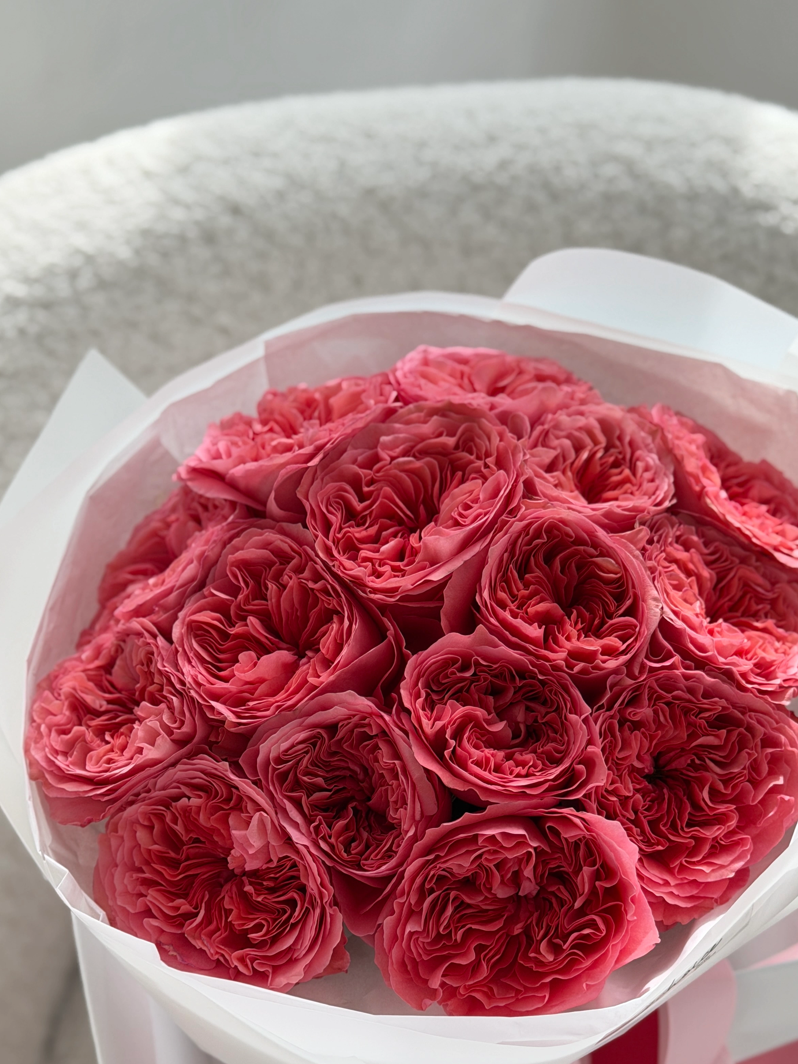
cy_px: 676
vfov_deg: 31.0
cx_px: 455
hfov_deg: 23.6
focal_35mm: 62
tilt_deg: -47.2
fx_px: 1906
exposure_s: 1/712
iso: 64
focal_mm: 6.76
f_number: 1.78
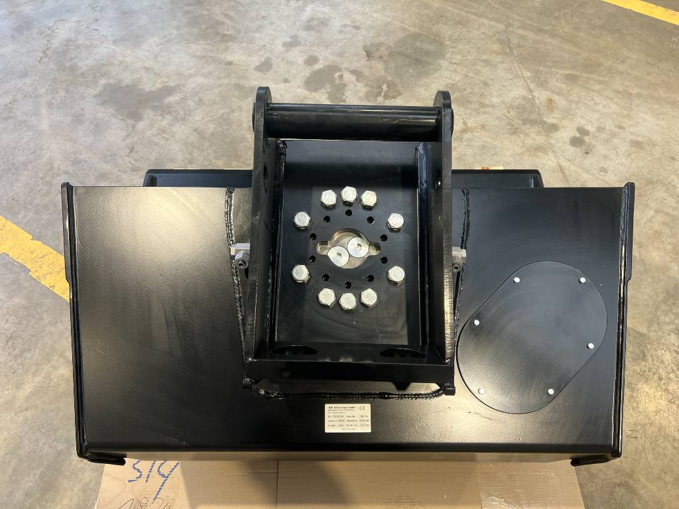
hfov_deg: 67.3
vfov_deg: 53.1
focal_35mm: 26
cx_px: 340
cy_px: 254
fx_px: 510
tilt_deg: -57.9
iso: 80
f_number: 1.5
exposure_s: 1/121
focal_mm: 5.7
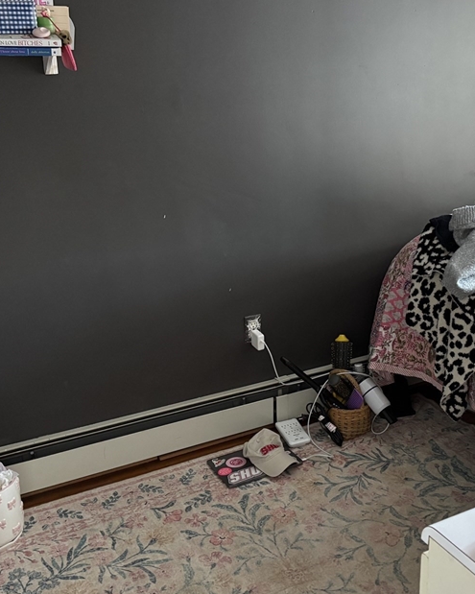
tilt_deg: -22.3
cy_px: 321
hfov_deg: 35.3
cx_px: 320
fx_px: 738
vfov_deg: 43.8
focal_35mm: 42
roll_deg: +1.9
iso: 500
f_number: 1.6
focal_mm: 5.96
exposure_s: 1/30
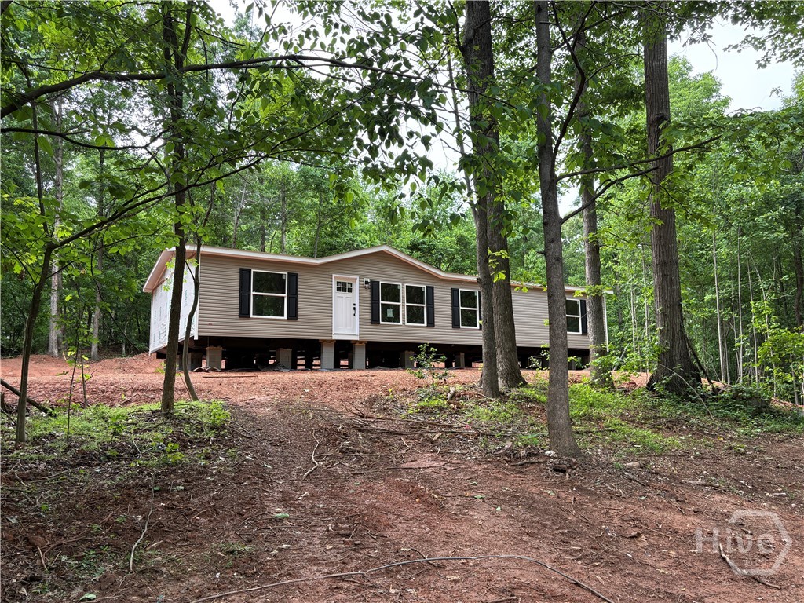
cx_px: 402
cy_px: 302
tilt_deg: +8.5
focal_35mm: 26
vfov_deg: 53.1
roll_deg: +1.6
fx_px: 604
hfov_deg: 67.3
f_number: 1.6
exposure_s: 1/293
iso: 64
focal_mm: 5.96
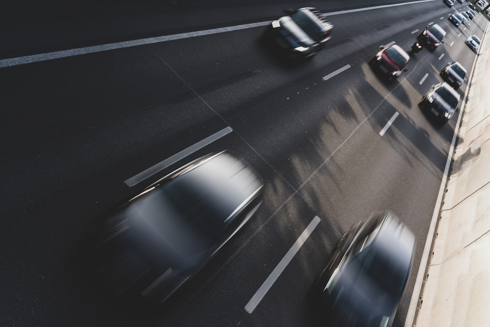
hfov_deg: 36.2
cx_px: 245
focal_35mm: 55
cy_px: 164
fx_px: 749
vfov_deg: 24.6
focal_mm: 55
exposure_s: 1/20
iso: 50
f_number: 13
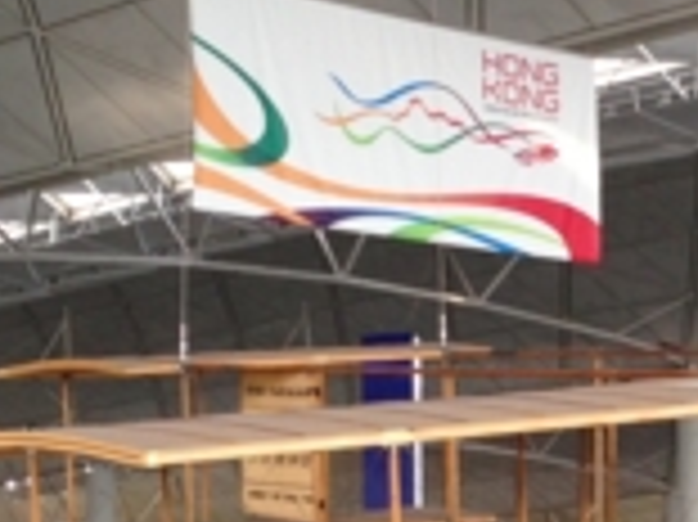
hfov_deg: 14.2
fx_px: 2740
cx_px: 761
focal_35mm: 136
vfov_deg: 10.8
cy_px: 549
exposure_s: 1/60
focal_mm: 4.13
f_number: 2.4
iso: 64
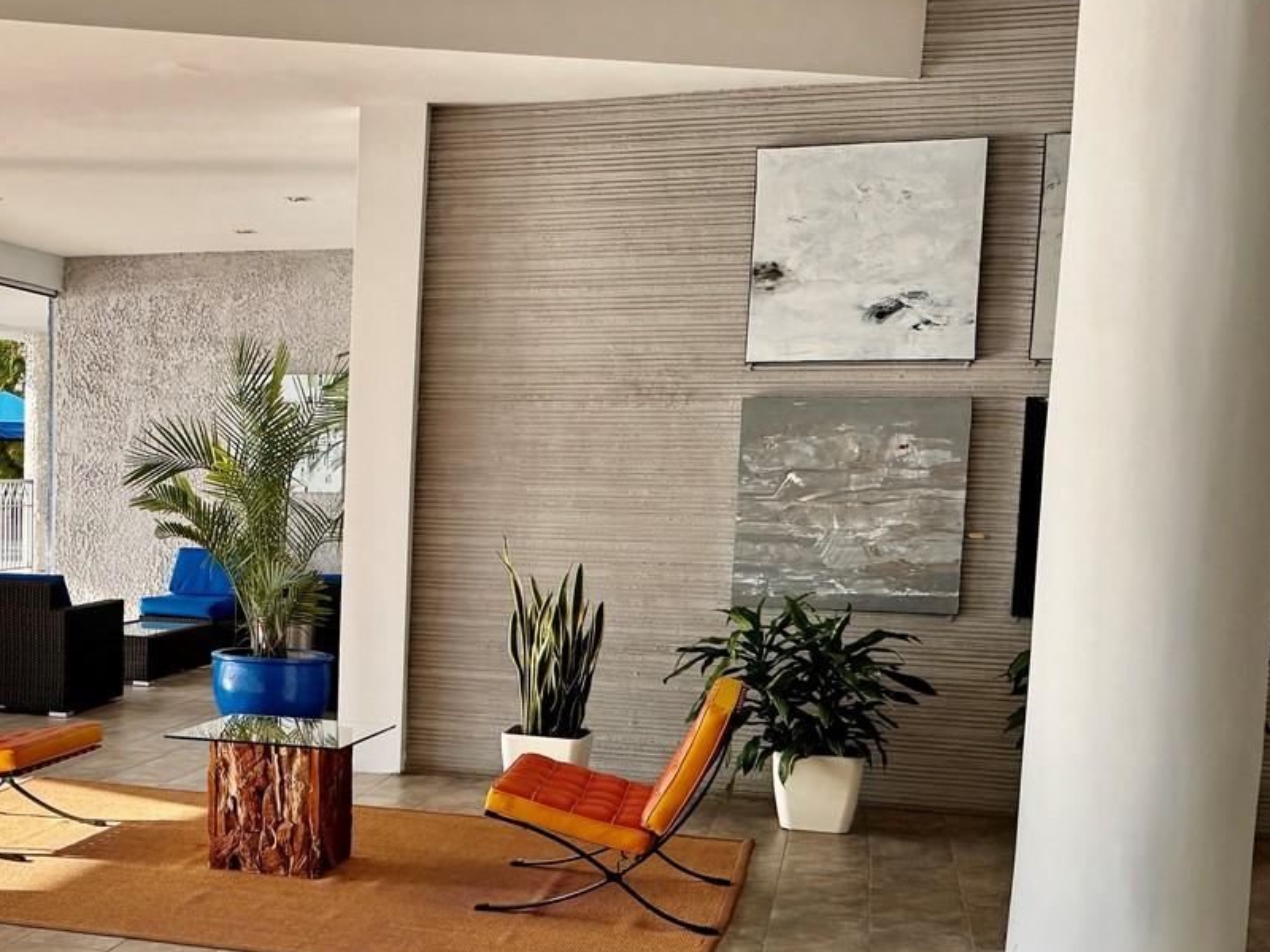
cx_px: 197
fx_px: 1761
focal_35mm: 48
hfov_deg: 37.7
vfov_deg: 30.0
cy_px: 652
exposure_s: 1/1238
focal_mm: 6.86
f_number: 1.78
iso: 80
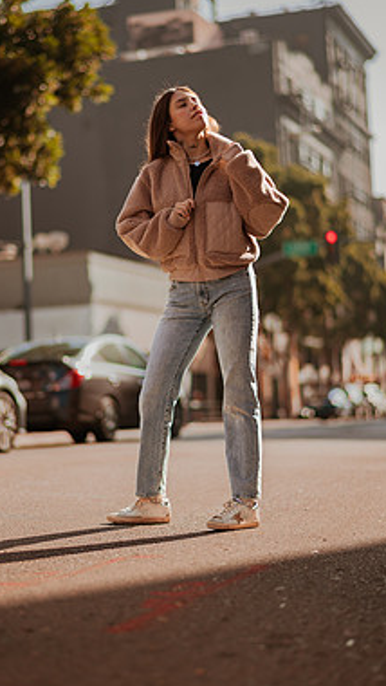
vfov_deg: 29.3
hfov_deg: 16.8
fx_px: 1309
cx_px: 161
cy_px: 307
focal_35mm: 72
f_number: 1.4
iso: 50
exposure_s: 1/2500
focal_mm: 58
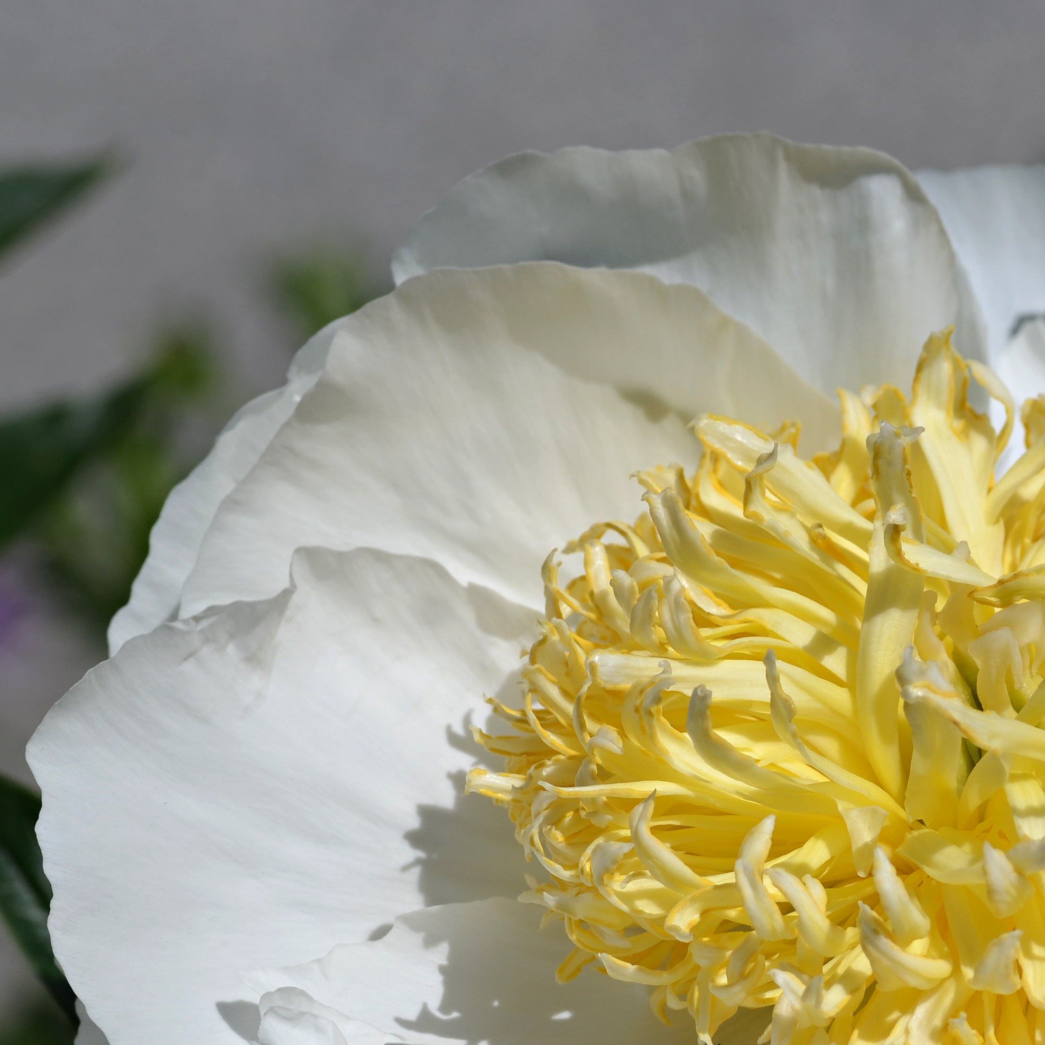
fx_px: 7582
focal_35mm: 222
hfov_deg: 7.8
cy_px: 822
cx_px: 1042
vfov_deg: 7.9
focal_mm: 70
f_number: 8
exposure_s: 1/800
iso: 100
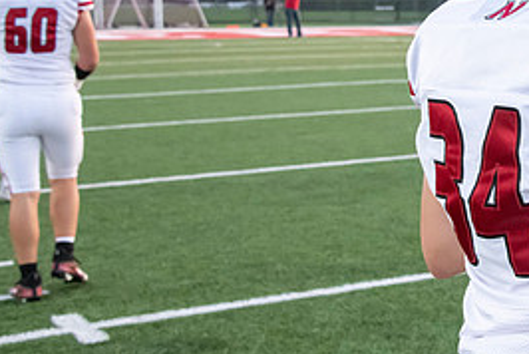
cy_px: 65
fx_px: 1442
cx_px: 523
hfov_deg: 20.2
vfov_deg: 13.9
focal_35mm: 98
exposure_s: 1/1250
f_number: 5.6
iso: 4000
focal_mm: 45
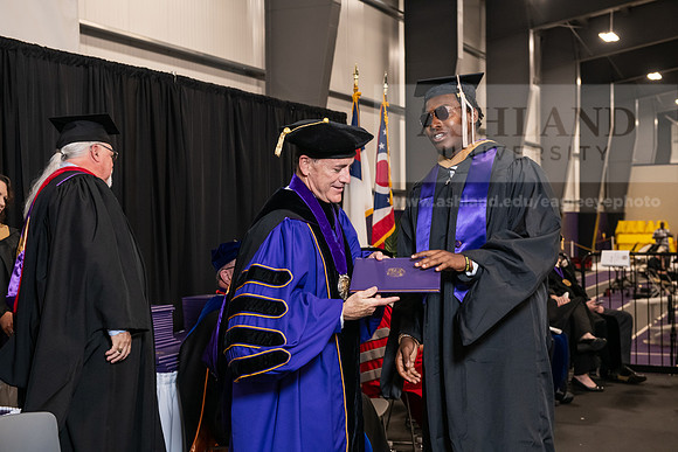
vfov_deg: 24.2
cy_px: 226
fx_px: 1055
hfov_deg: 35.6
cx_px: 339
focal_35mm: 56
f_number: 5
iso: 2000
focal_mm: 56
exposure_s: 1/125
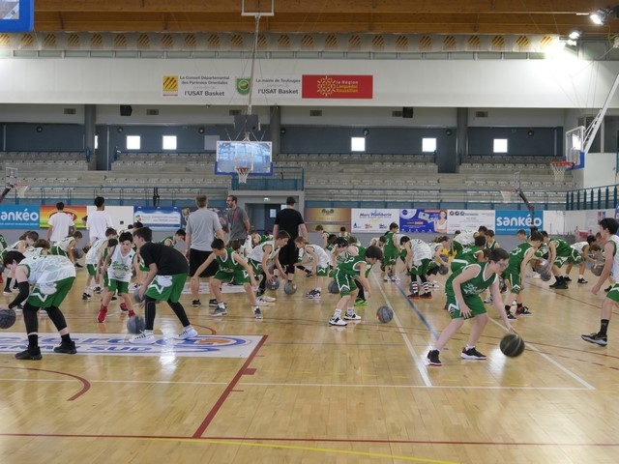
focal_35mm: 59
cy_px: 232
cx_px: 310
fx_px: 1055
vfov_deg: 24.8
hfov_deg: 32.7
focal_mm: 19.9
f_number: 2.8
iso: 500
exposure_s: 1/100
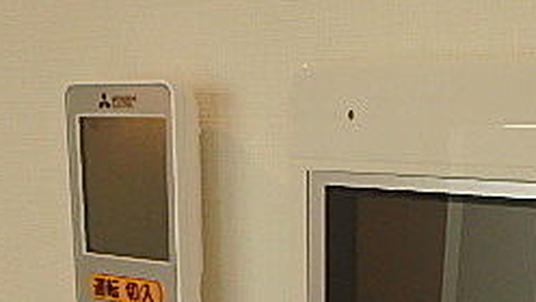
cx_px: 454
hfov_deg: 34.0
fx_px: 839
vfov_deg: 19.0
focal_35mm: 59
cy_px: 390
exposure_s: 1/60
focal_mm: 3.7
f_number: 3.5
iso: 160
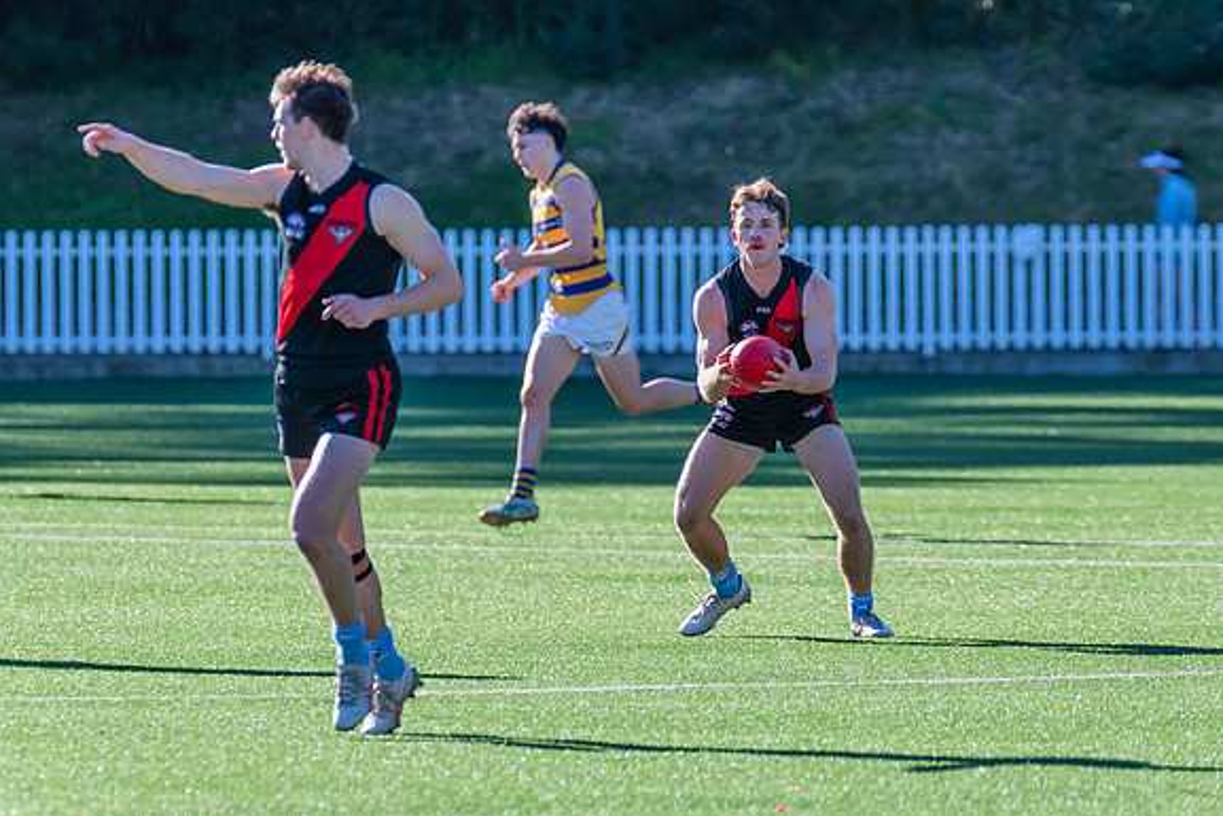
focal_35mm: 553
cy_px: 270
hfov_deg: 3.7
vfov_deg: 2.5
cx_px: 745
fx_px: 18790
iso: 800
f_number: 7.1
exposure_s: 1/1250
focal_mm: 410
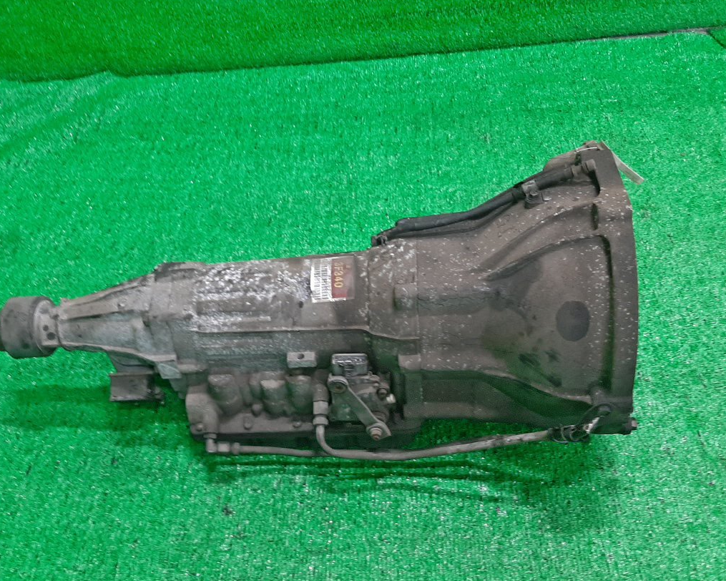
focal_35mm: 36
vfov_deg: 40.9
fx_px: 774
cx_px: 300
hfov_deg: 50.0
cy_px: 353
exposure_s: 1/50
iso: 126
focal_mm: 3.93
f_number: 1.7
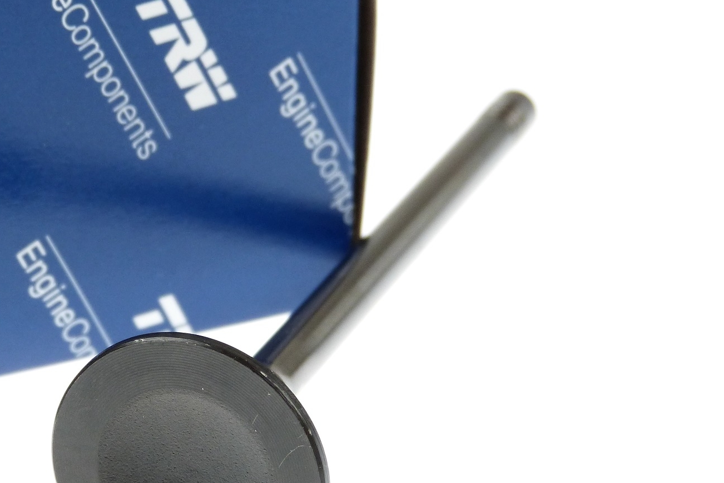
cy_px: 371
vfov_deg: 8.0
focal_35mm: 171
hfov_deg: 12.0
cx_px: 192
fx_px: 3439
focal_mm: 19.3
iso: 200
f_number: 3.5
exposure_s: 1/125
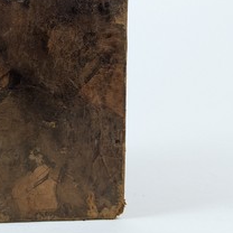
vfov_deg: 17.0
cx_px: -4
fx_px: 777
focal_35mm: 102
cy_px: 55
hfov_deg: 16.7
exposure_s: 1/99.9
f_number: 1.85
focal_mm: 6.81
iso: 102
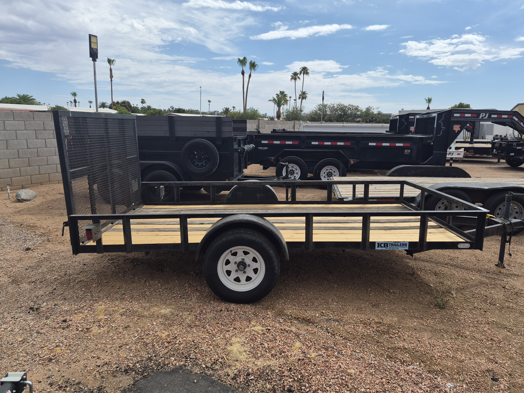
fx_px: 348
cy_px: 196
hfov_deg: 73.9
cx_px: 262
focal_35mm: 23
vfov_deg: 58.9
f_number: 1.8
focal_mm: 5.4
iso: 80
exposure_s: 1/6224
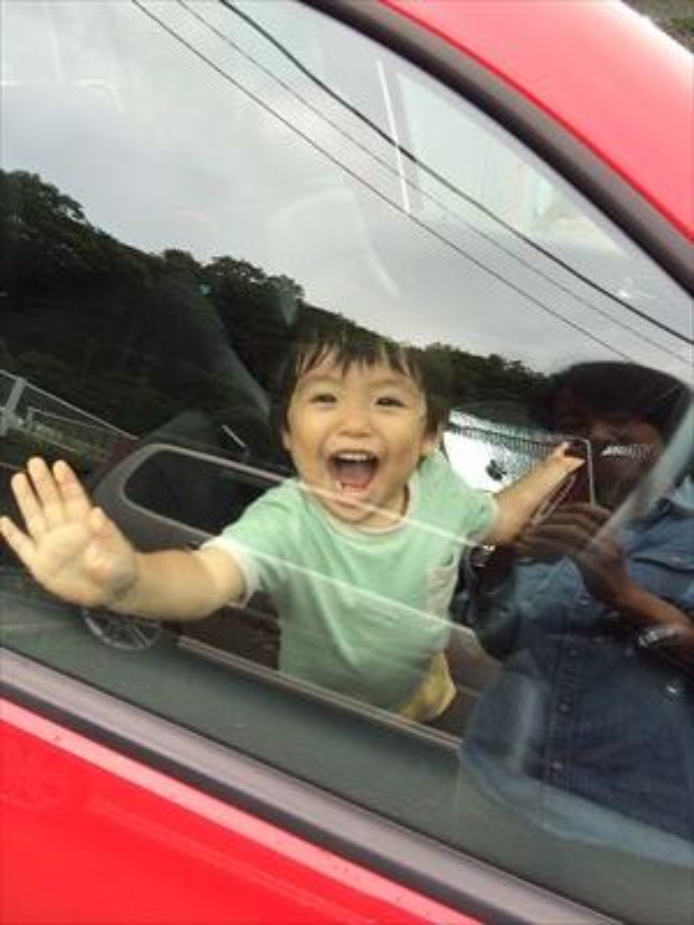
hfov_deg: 46.8
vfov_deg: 60.0
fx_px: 802
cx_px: 347
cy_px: 462
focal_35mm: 30
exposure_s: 1/60
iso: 50
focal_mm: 4.12
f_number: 2.2
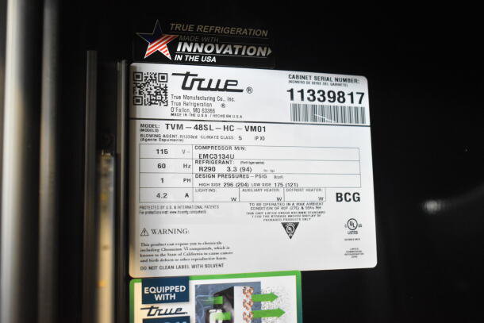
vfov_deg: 30.9
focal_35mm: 44
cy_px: 162
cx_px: 242
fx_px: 585
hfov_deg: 45.0
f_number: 4.2
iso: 4000
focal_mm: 29
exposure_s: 1/50
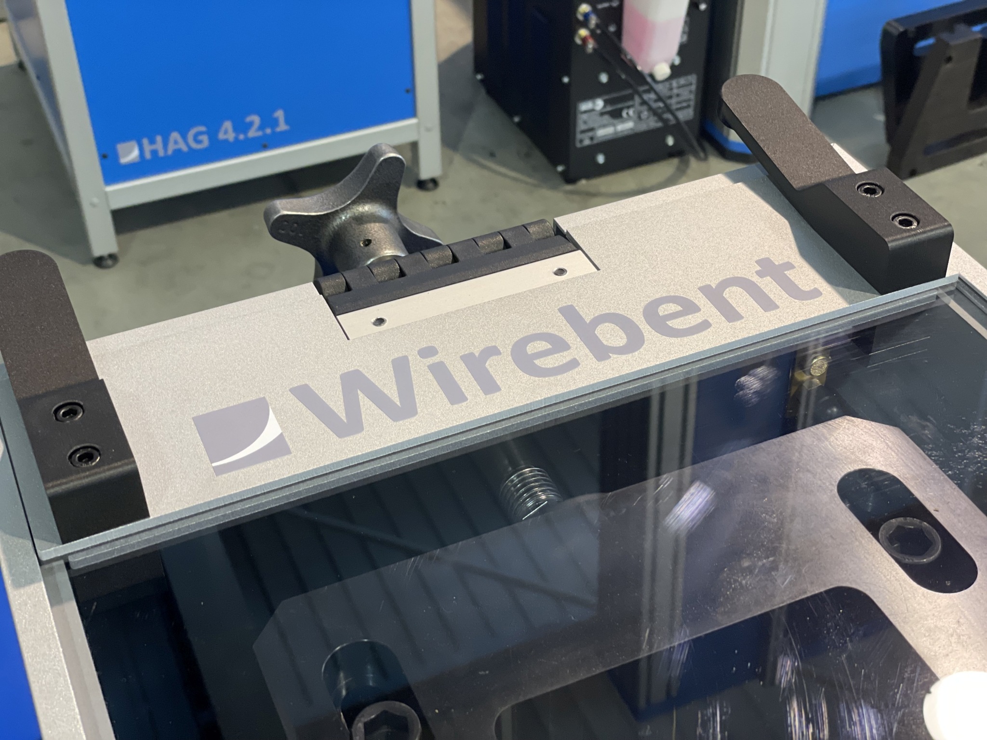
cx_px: 494
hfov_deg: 36.8
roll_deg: +1.0
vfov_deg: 28.0
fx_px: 1483
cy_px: 370
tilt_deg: -39.7
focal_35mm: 52
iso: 125
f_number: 2
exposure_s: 1/33
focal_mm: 6
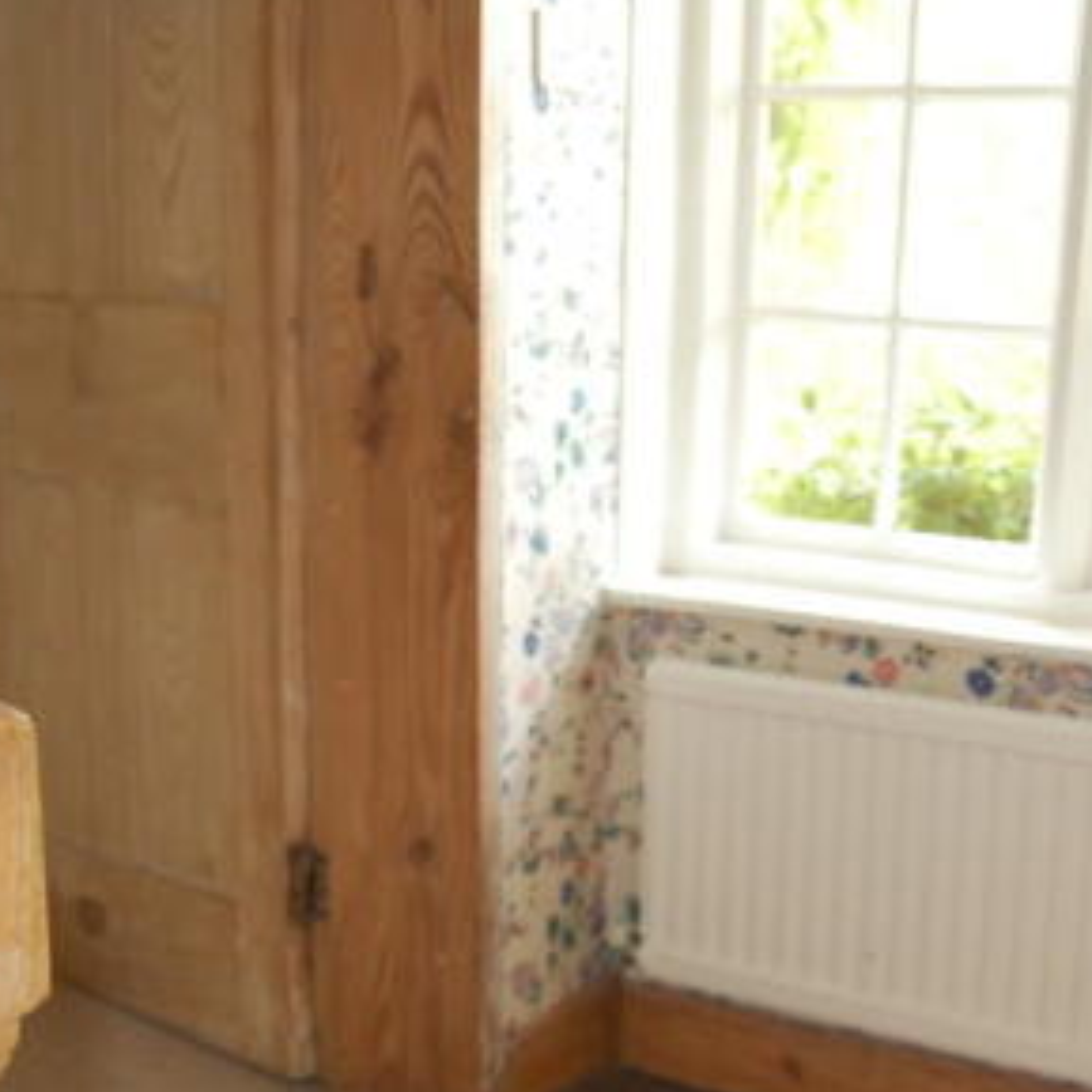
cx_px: 650
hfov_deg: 32.7
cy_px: 778
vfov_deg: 32.3
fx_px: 1856
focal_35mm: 52
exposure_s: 1/60
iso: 400
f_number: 3.5
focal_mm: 18
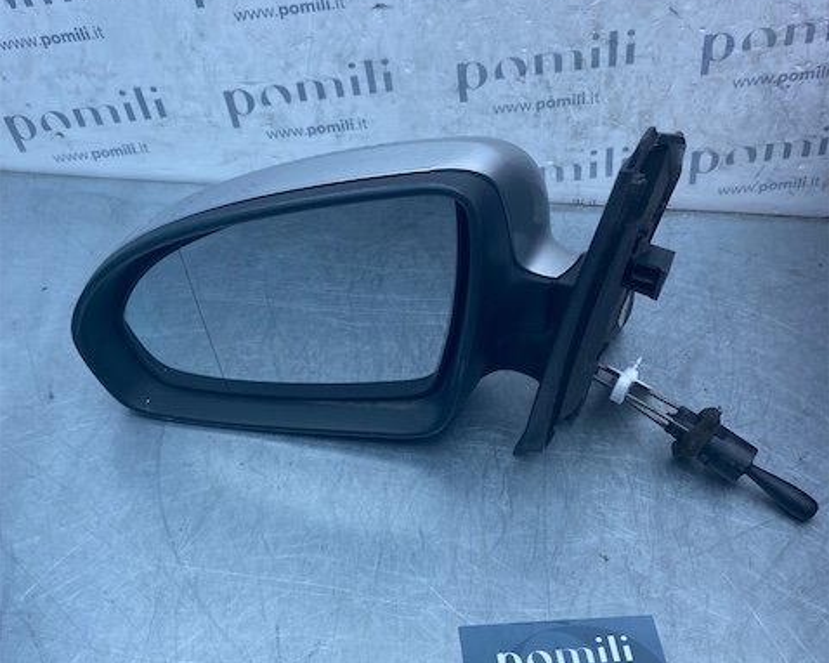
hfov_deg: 52.9
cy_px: 418
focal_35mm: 34
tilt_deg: -47.4
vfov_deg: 43.0
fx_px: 834
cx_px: 414
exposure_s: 1/845
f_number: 1.8
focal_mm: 4.25
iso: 32
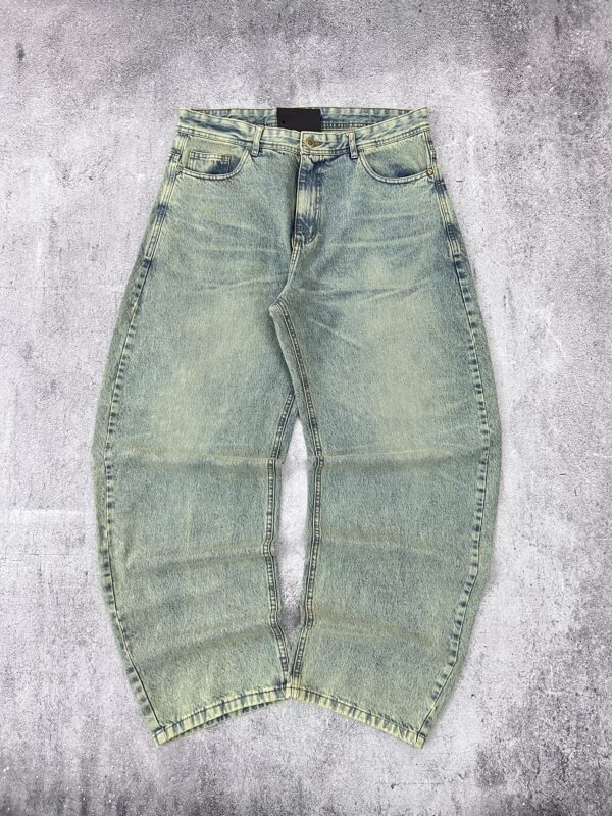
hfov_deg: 53.1
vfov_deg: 67.3
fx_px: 613
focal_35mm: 26
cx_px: 306
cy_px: 408
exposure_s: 1/50
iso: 100
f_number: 1.5
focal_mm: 5.7
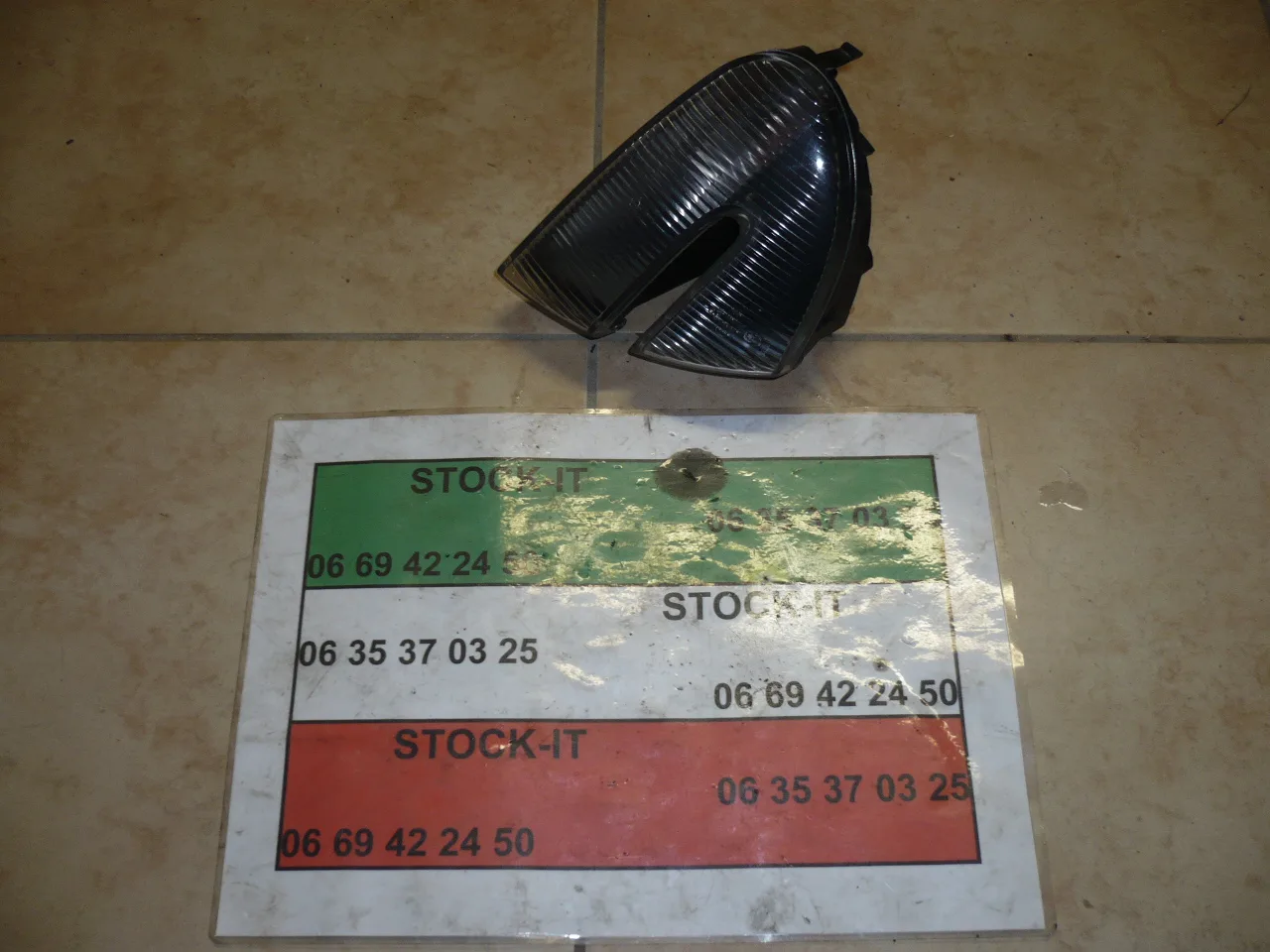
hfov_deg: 52.6
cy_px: 476
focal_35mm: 35
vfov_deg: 40.7
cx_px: 635
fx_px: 1284
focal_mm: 5.8
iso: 100
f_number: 2.8
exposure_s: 1/30
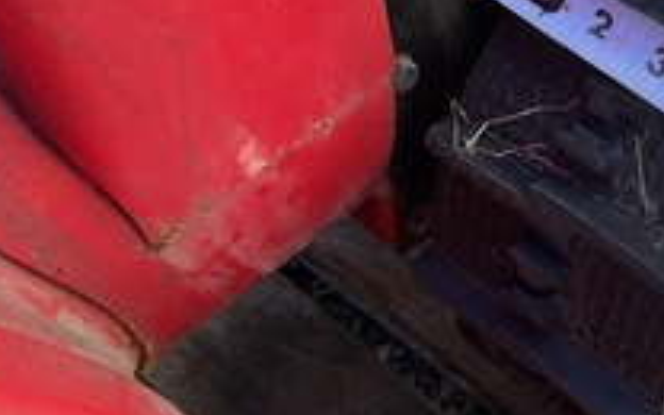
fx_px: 1068
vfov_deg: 21.8
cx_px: 492
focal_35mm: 59
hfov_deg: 33.9
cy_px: 109
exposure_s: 1/122
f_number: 1.8
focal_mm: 3
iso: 20
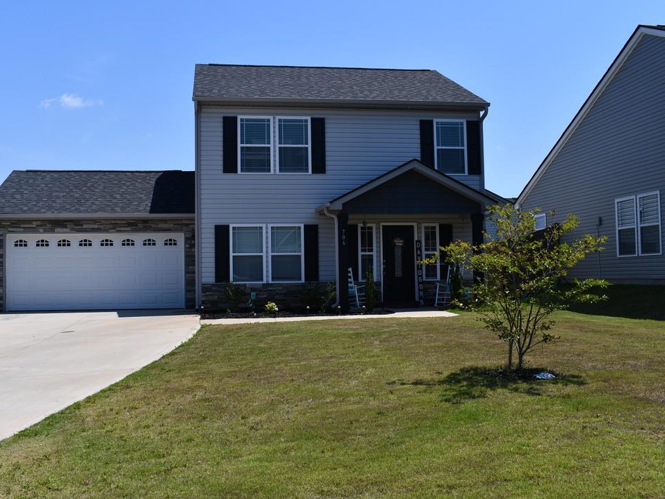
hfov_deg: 51.3
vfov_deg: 39.7
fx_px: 692
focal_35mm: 36
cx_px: 303
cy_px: 250
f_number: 9
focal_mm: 22
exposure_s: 1/320
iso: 100
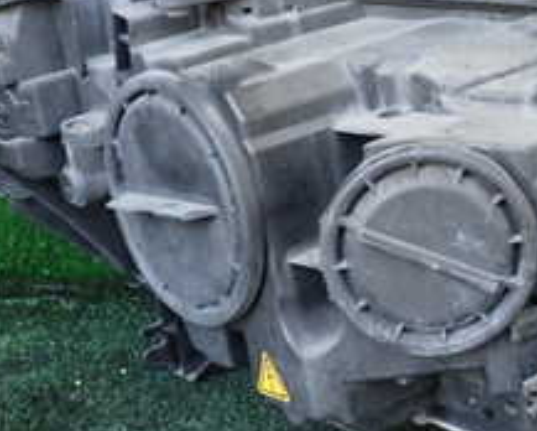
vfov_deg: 18.8
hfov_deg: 23.0
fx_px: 1289
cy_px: 87
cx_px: 475
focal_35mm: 81
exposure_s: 1/50
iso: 200
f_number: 2.3
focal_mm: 5.4
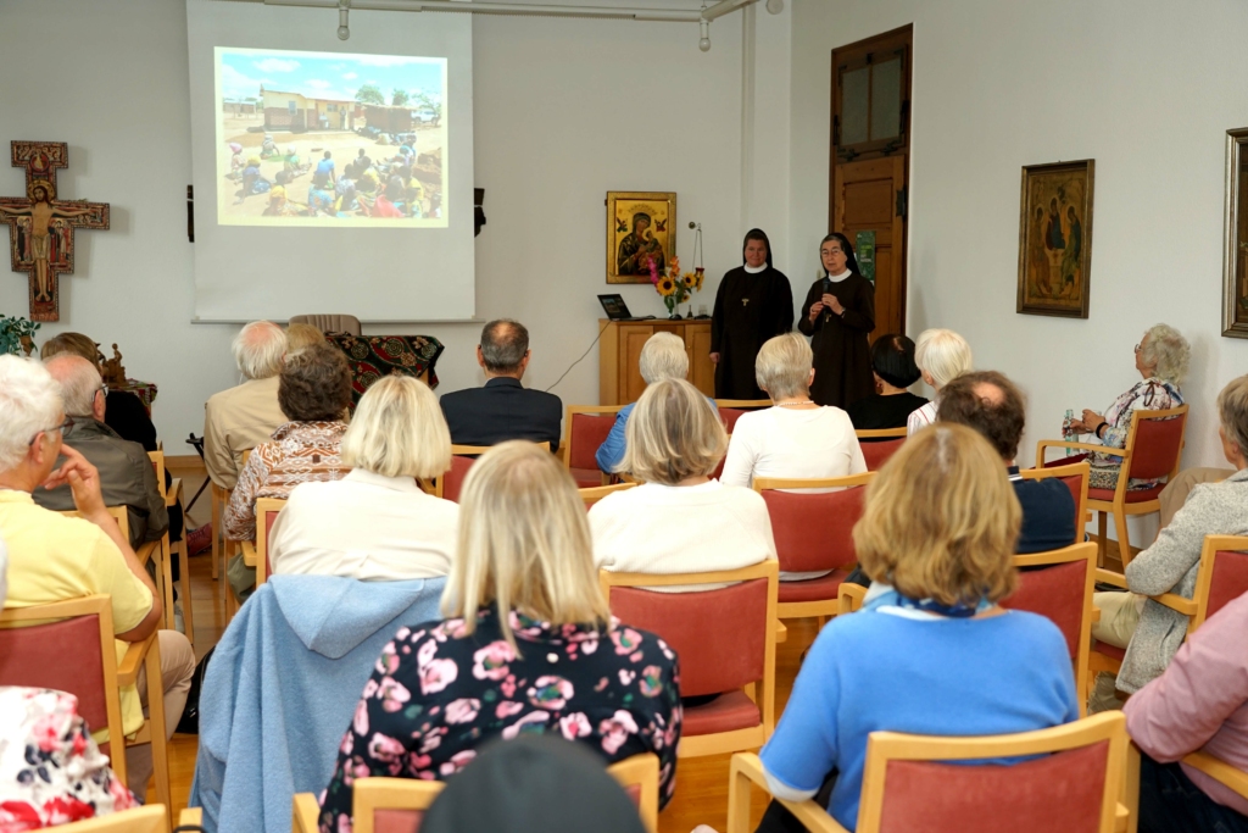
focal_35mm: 42
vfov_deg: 31.9
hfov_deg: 46.4
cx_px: 624
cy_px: 416
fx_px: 1456
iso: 400
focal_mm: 42
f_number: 4
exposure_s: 1/160
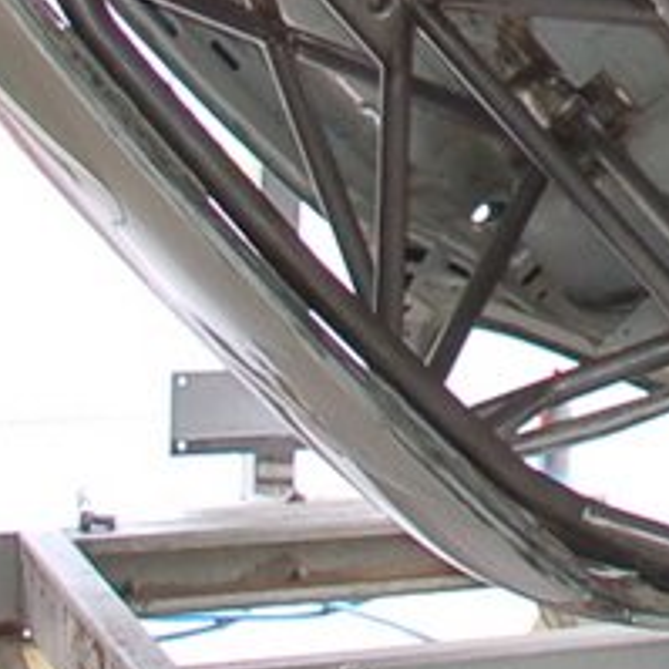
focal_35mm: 131
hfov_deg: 12.5
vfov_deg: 13.0
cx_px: 1062
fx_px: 2864
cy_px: -129
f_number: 3.5
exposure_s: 1/60
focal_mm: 20
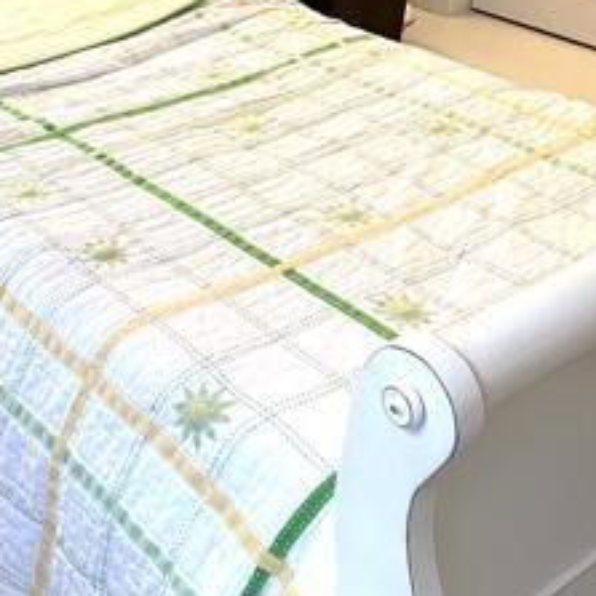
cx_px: 107
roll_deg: +0.5
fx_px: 1286
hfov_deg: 25.6
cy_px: -35
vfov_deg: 24.6
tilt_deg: -19.3
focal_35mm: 66
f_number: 1.6
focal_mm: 5.1
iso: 160
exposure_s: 1/60
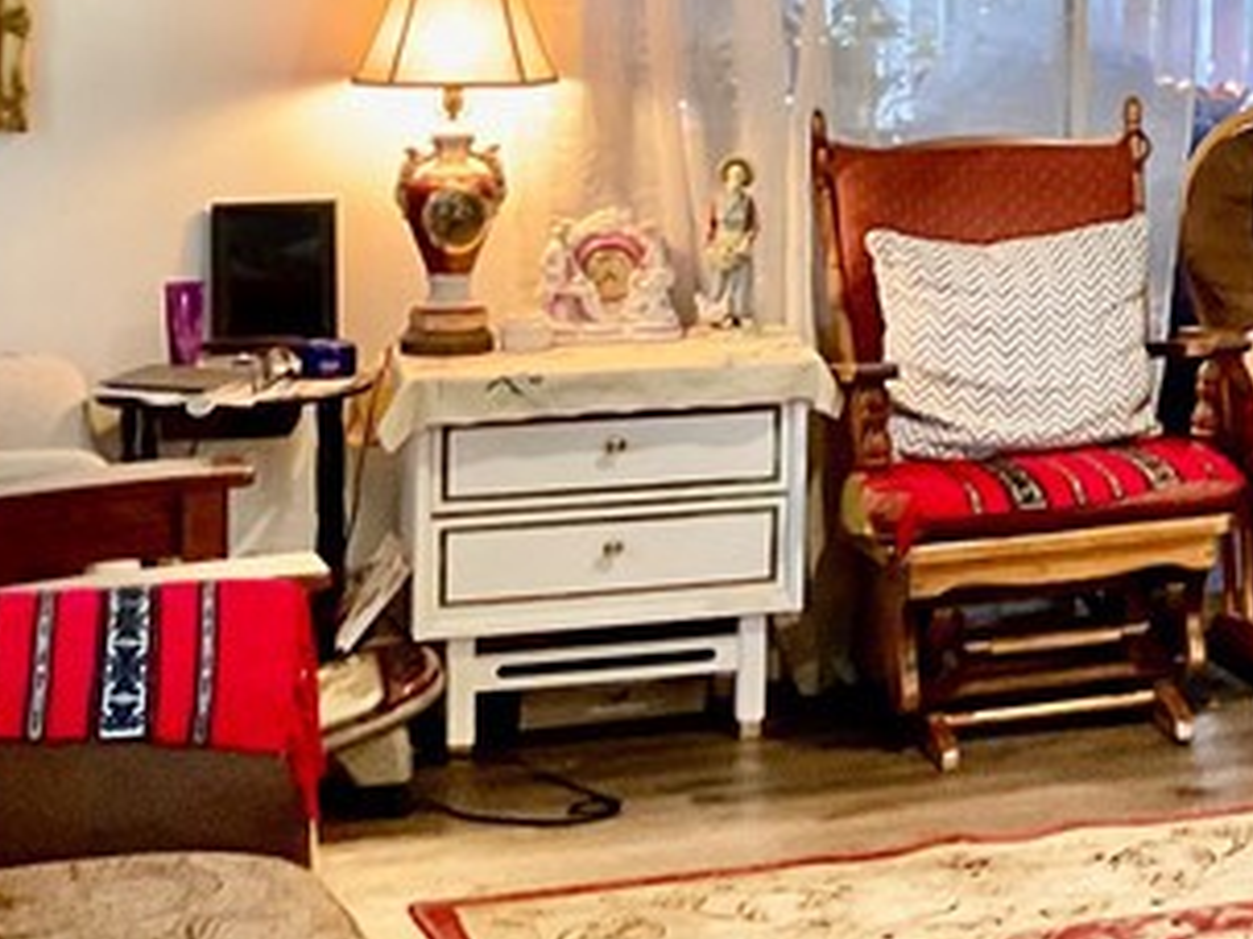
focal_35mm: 98
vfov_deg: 14.7
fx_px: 3546
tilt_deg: -1.8
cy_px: -83
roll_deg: -0.3
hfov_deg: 18.0
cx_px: 1857
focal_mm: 3
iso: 250
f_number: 1.8
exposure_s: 1/60
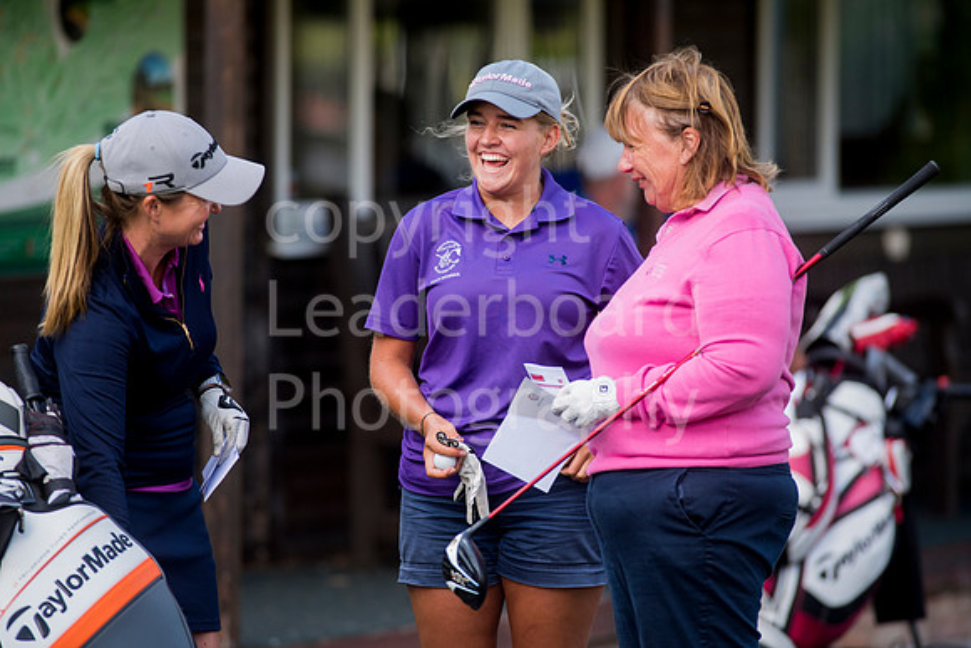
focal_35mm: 300
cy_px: 324
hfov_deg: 6.9
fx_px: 8093
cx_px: 486
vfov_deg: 4.6
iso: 800
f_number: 4.5
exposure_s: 1/1250
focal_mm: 300
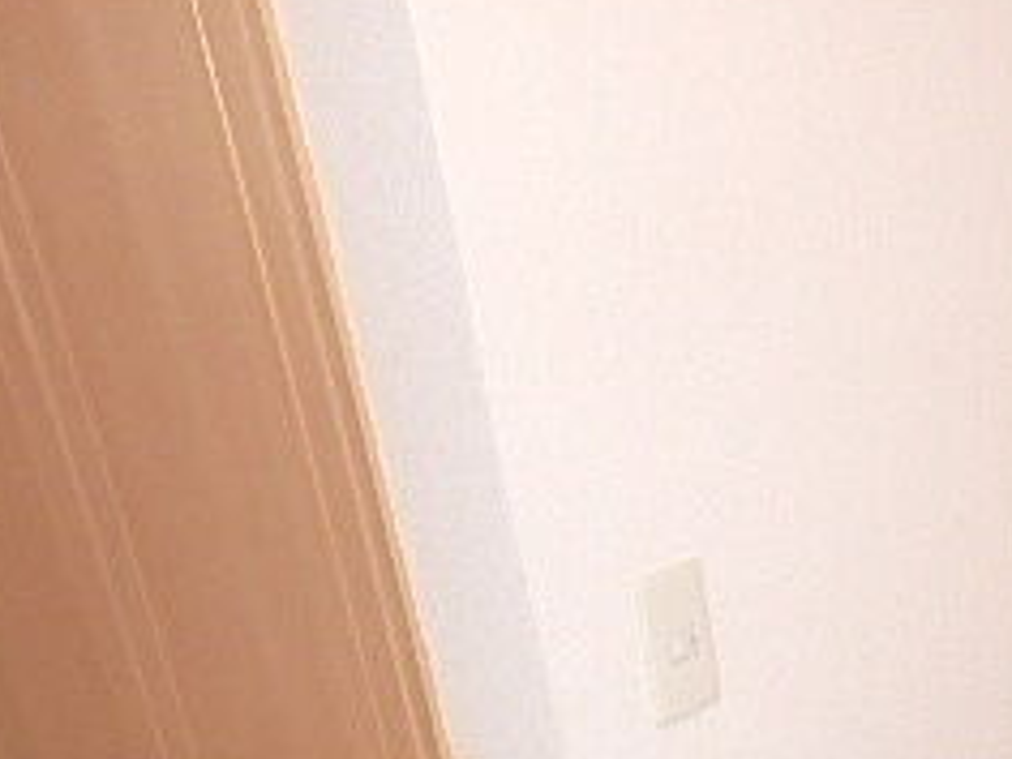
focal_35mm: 57
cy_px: 935
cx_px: 1205
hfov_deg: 29.3
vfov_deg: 23.3
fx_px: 1666
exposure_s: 1/30
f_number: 3.5
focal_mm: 3.7
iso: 400
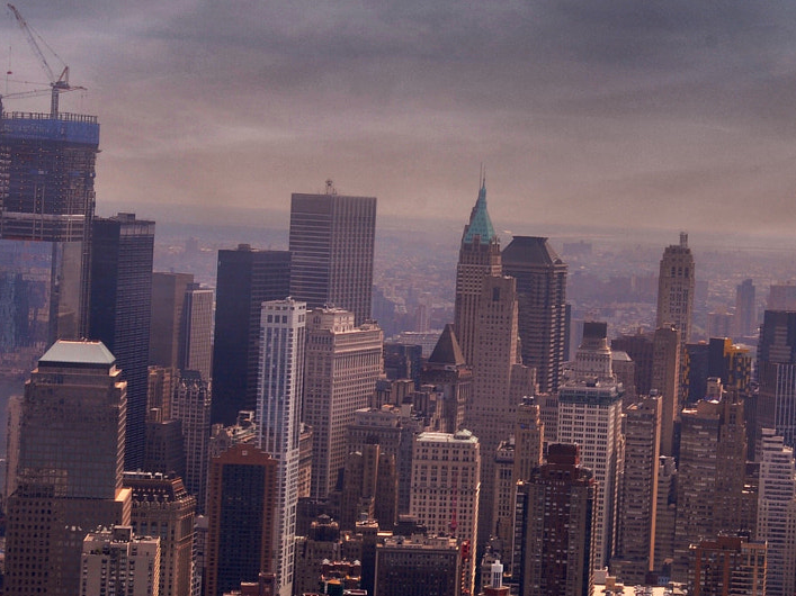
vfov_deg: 14.6
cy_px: 219
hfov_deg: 19.4
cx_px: 543
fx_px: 2324
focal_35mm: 101
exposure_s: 1/200
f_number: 7.1
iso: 200
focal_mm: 31
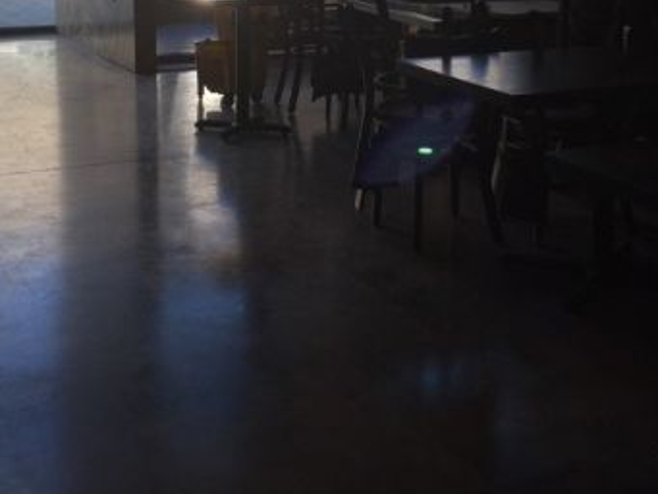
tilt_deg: -5.0
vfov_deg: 21.0
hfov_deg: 28.6
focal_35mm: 68
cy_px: 17
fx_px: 1293
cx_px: 324
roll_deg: +1.0
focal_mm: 4.15
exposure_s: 1/344
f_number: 2.2
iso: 32
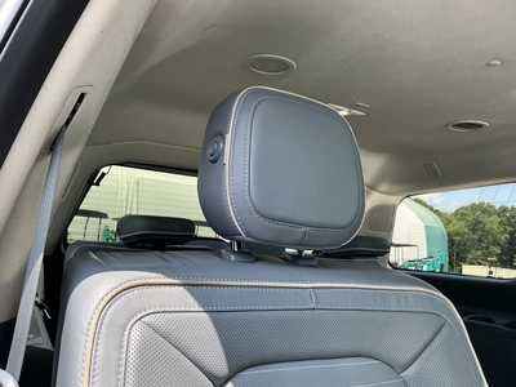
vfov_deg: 49.7
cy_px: 194
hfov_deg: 63.4
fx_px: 417
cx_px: 258
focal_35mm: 28
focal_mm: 3
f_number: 1.8
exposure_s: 1/209
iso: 25
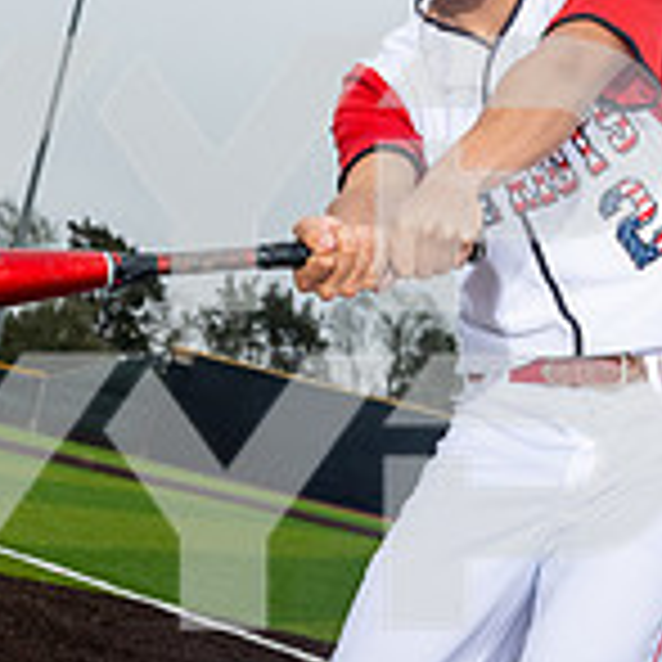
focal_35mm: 133
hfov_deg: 13.1
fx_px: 2878
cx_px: 333
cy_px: 495
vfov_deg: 13.1
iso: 320
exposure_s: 1/125
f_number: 8
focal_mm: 51
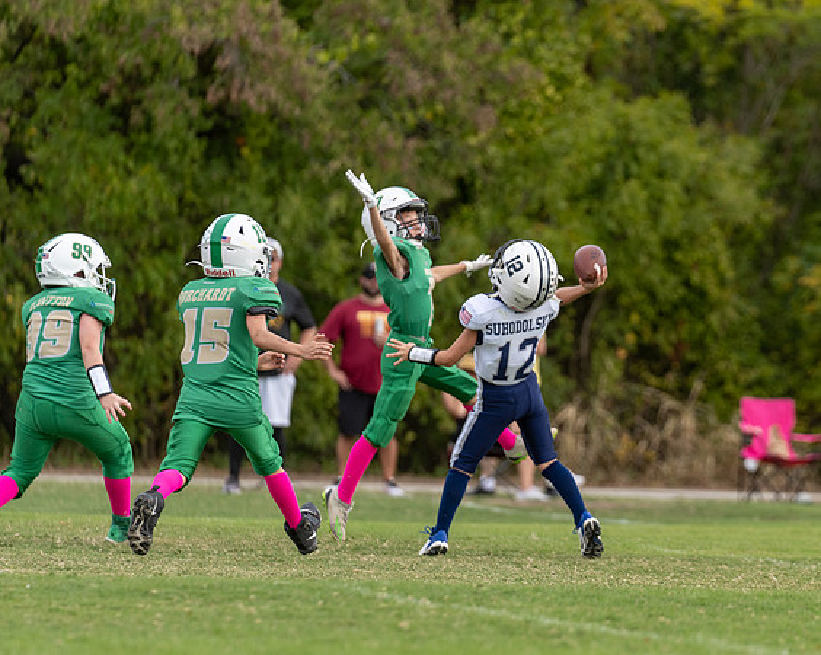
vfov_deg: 5.1
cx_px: 660
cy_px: 361
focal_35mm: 304
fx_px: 7388
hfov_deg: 6.4
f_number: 3.5
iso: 200
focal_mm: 200
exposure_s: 1/1250
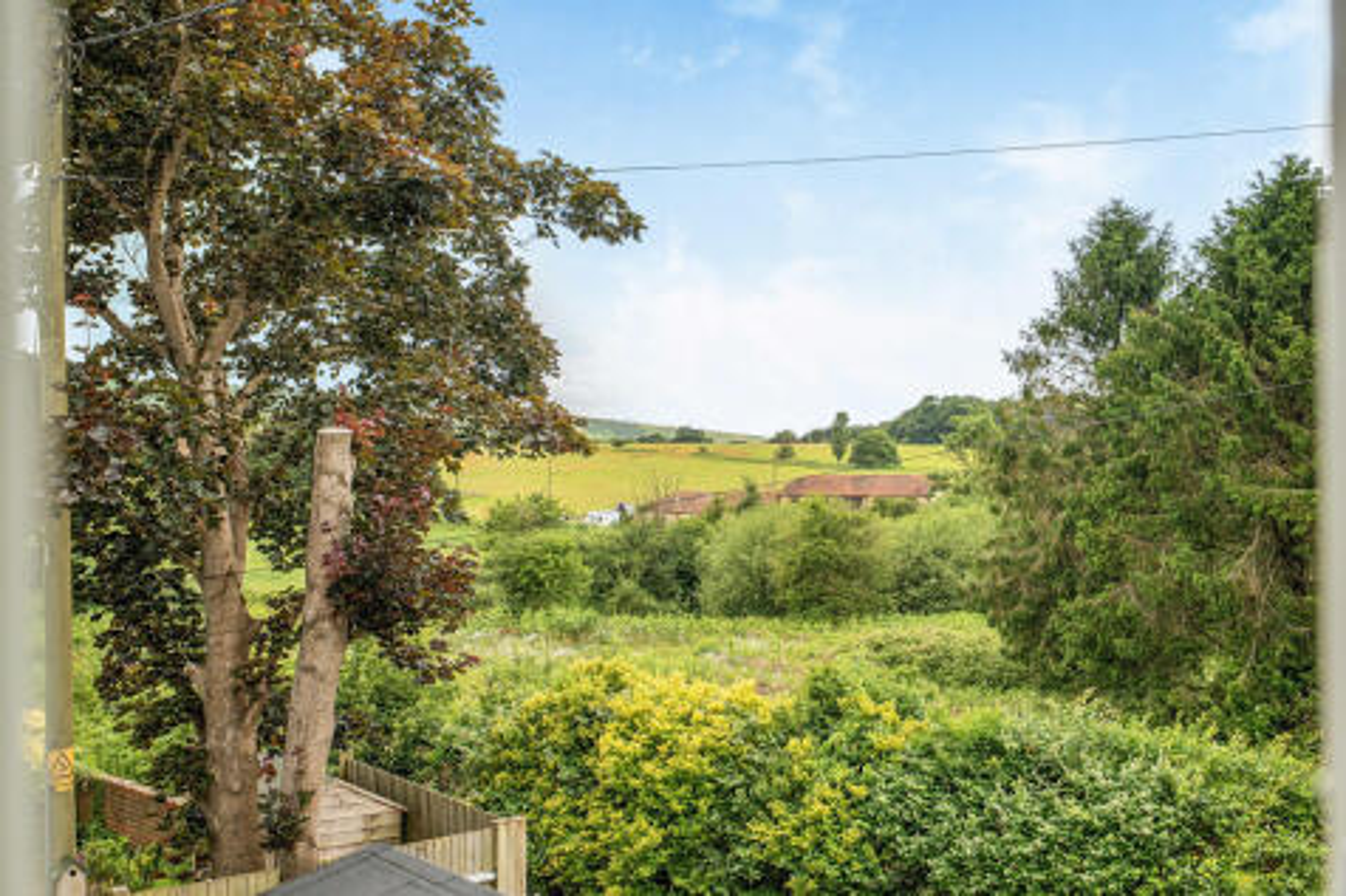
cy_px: 448
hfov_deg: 53.1
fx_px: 1345
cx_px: 673
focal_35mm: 36
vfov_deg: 36.8
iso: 400
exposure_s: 1/1250
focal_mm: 24
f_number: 4
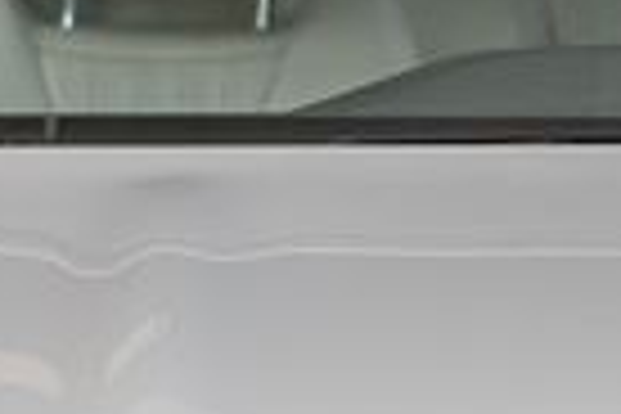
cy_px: 675
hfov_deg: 3.2
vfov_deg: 2.1
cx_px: 668
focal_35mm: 639
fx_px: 11022
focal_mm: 70
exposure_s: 1/2500
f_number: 4
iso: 400
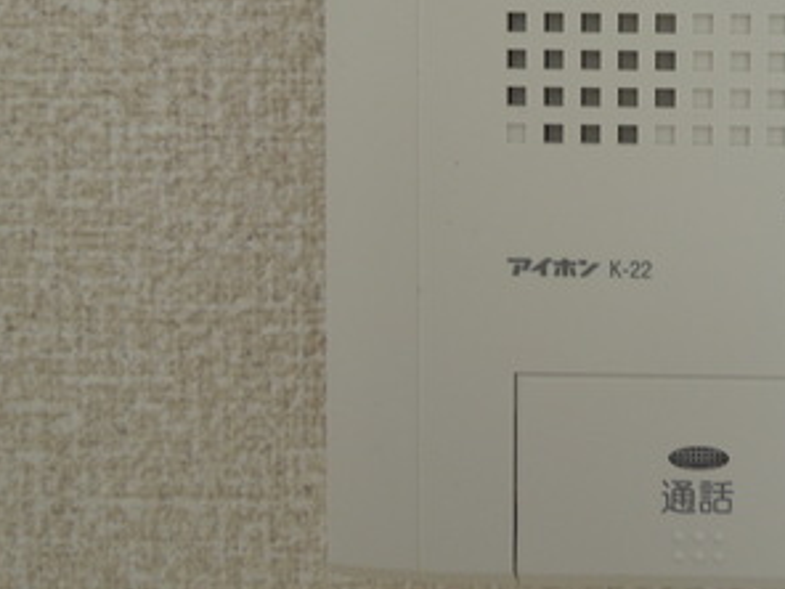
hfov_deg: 33.6
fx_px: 1225
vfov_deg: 25.6
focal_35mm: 54
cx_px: 713
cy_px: -5
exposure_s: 1/40
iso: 100
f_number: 3.3
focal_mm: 4.5
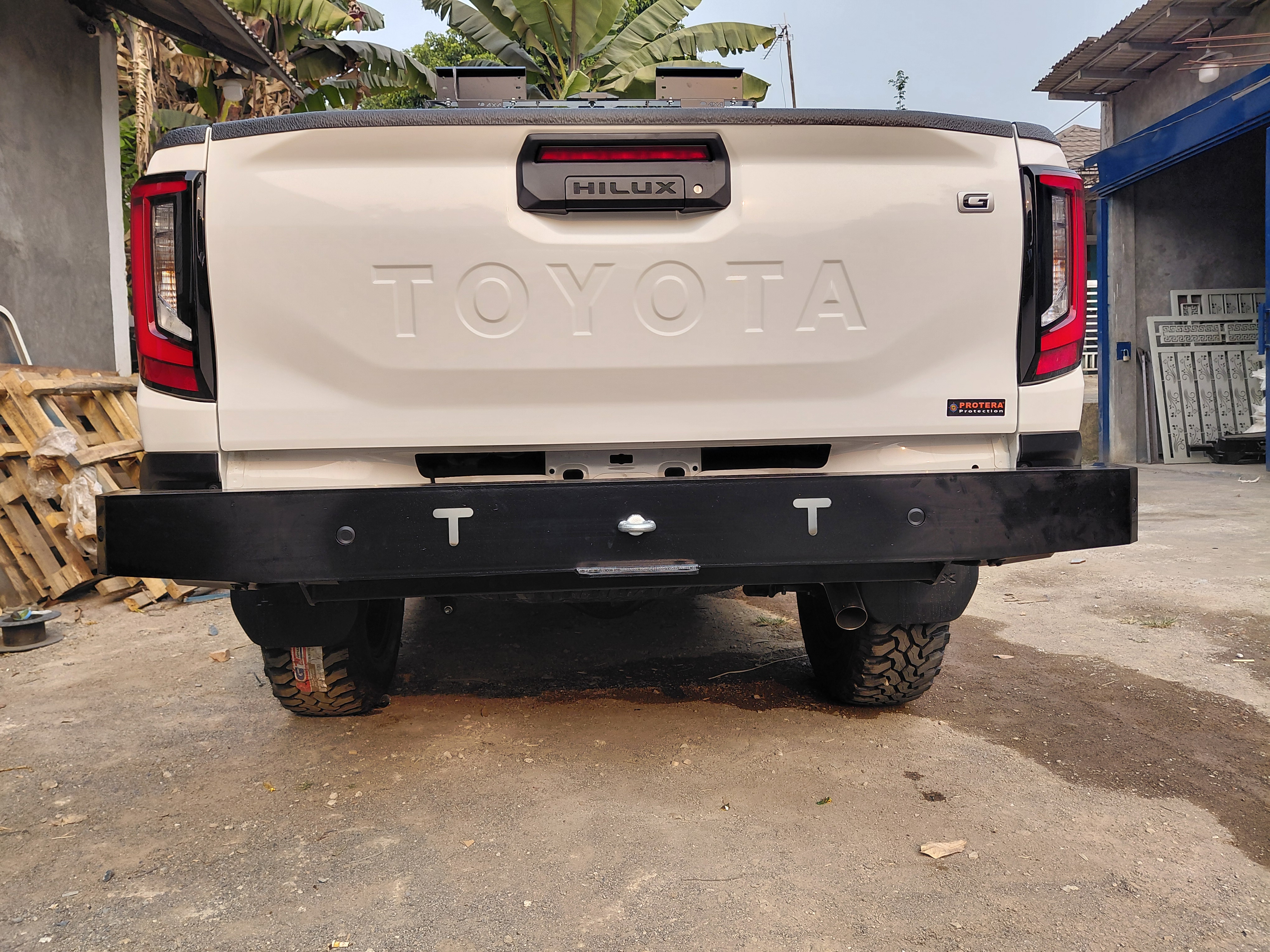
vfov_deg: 54.9
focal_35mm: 25
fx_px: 917
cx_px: 635
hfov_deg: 69.4
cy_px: 476
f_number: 1.8
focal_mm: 4.69
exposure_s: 1/683
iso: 50
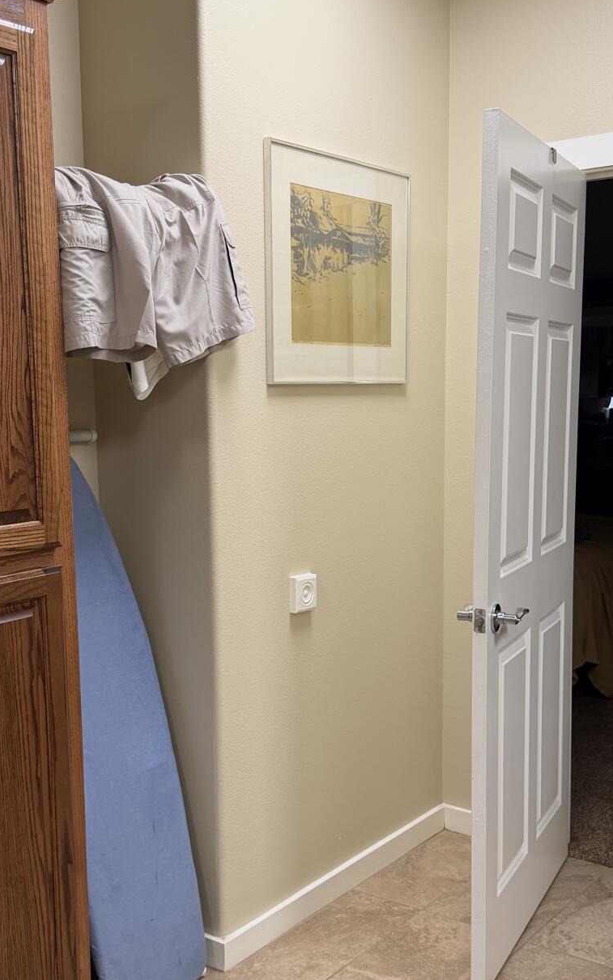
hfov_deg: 30.5
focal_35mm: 42
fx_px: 1123
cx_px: 261
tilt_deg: -7.1
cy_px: 554
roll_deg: +1.4
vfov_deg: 47.1
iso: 160
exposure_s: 1/120
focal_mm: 6.76
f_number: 1.78
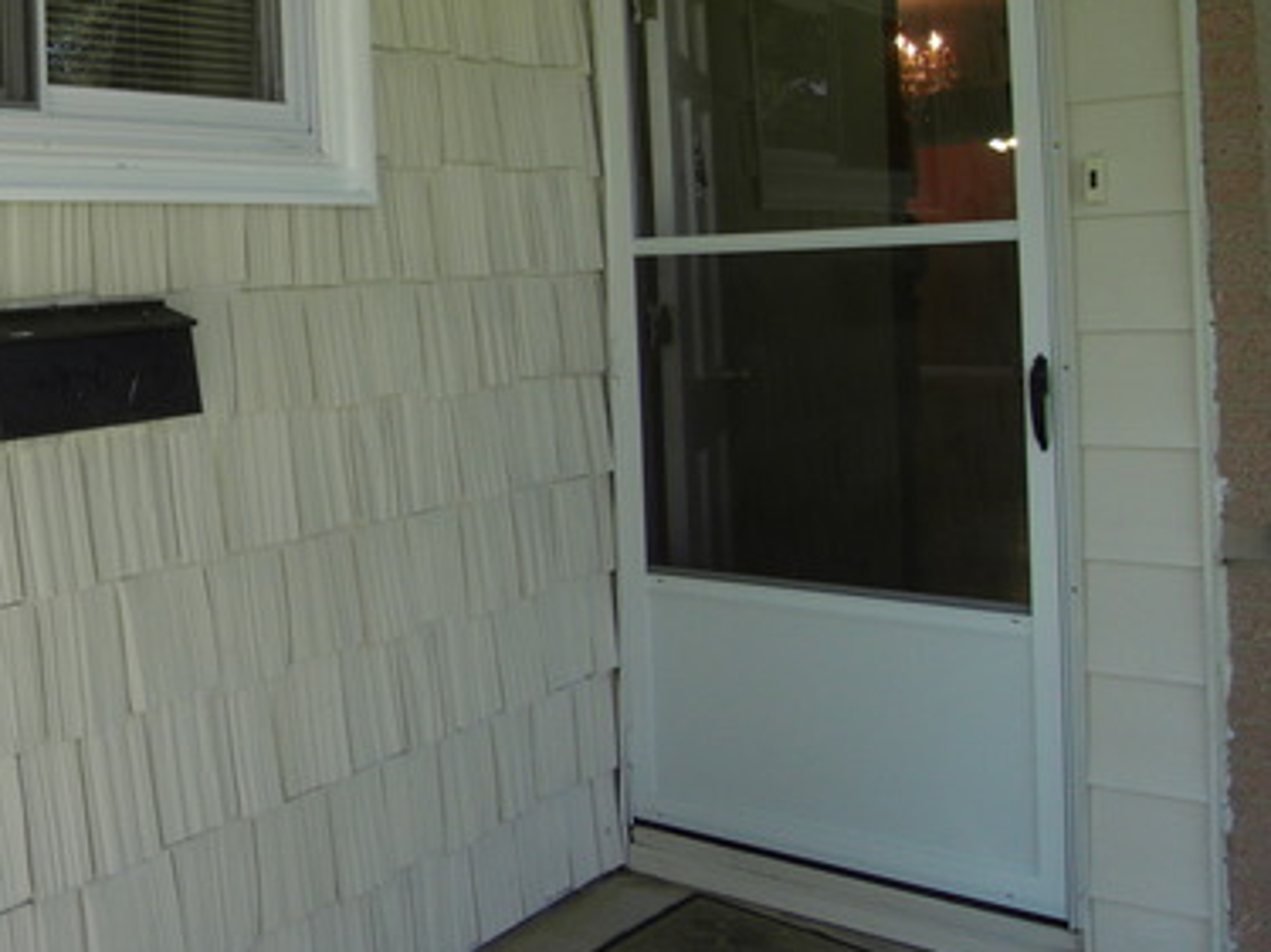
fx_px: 1505
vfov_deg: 34.6
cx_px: 251
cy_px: 285
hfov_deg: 43.6
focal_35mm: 41
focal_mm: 4.3
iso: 80
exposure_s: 1/250
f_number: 2.8
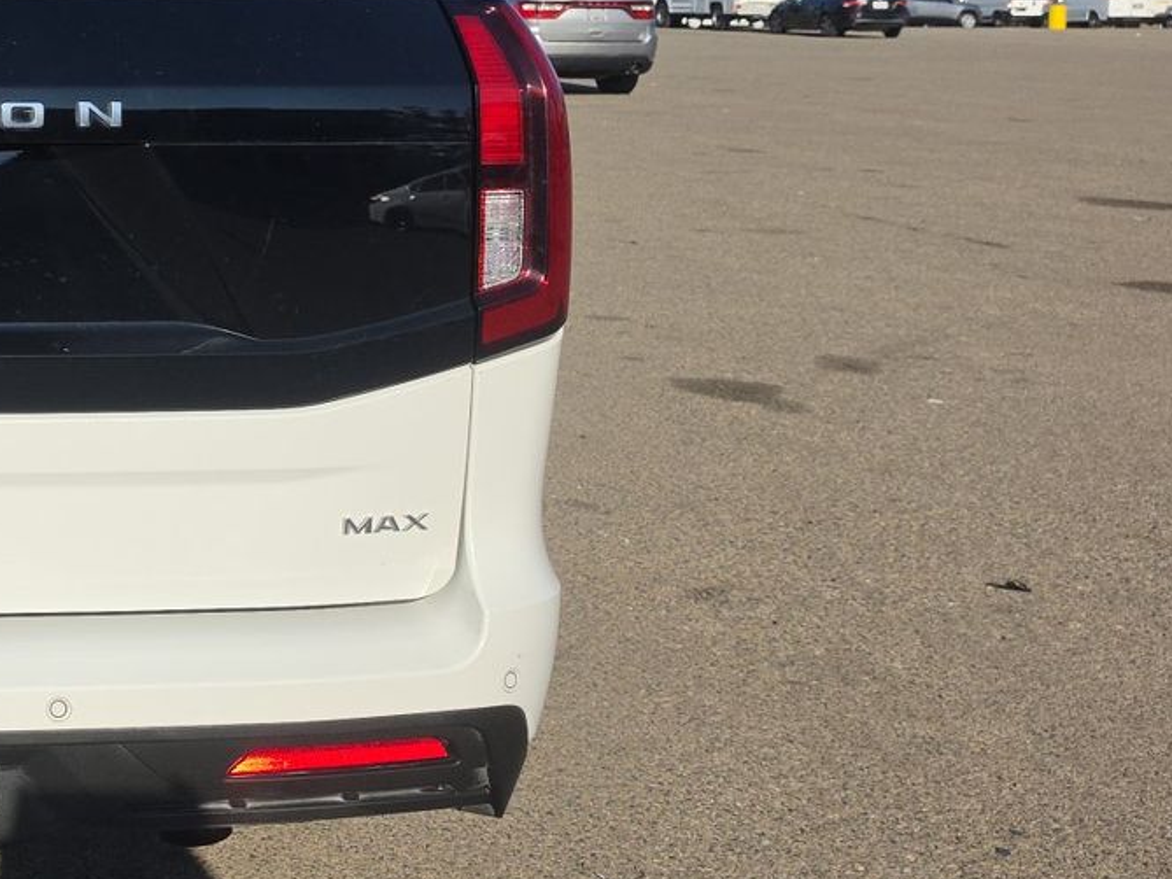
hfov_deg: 30.3
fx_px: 1862
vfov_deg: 25.8
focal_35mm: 55
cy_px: 103
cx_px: -194
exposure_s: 1/7940
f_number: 1.4
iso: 57
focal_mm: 6.5
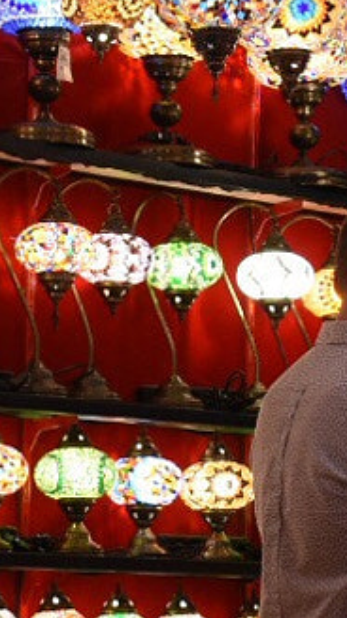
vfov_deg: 11.7
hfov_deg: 6.6
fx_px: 3016
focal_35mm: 184
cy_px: 165
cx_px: 375
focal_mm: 24
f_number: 6.3
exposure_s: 1/25
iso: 400
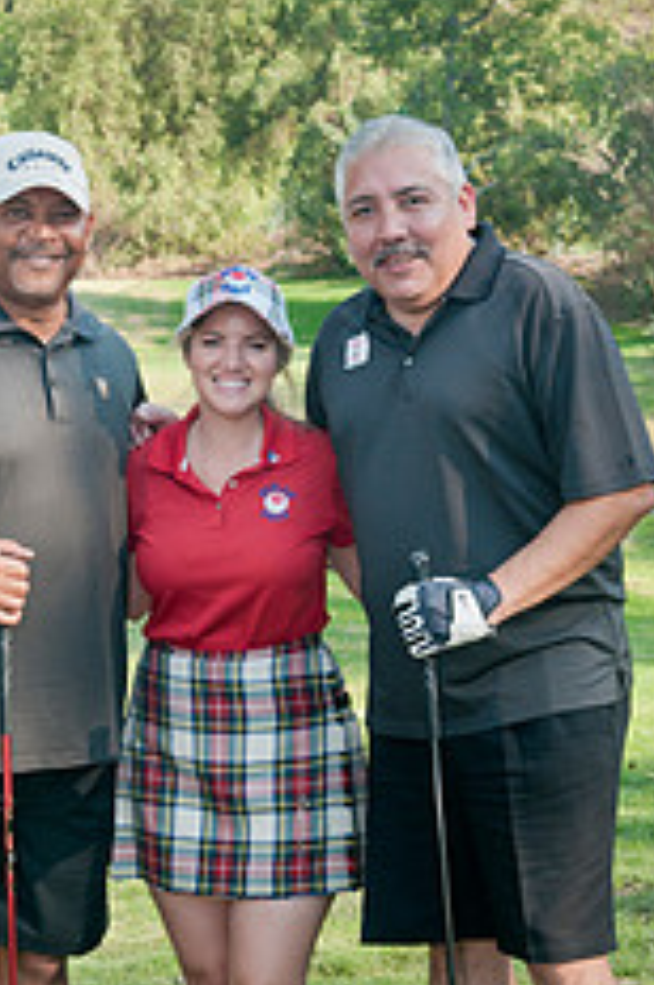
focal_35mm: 93
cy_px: 526
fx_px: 2542
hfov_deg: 14.6
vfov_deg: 21.9
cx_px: 210
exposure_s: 1/100
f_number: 5.6
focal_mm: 32
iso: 250
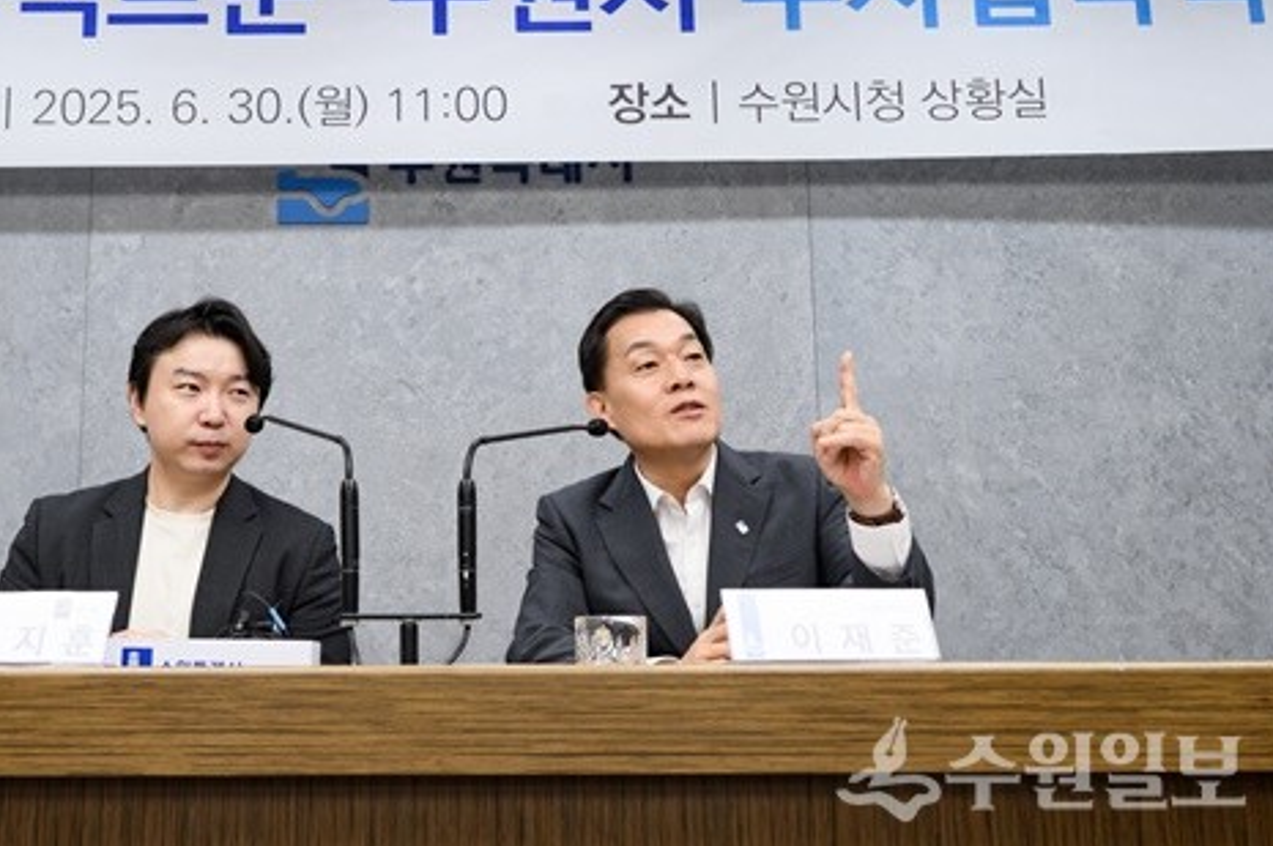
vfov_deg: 32.7
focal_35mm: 41
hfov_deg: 47.3
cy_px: 319
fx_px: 1436
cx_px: 465
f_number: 5
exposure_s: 1/200
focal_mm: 31.5
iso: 1000
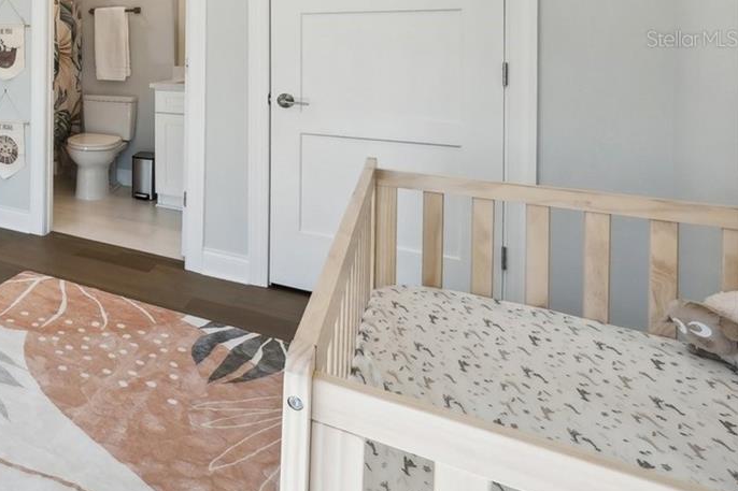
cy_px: 39
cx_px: -118
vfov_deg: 42.1
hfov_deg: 44.5
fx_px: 574
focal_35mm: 28
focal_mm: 12
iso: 500
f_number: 8
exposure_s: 1/60
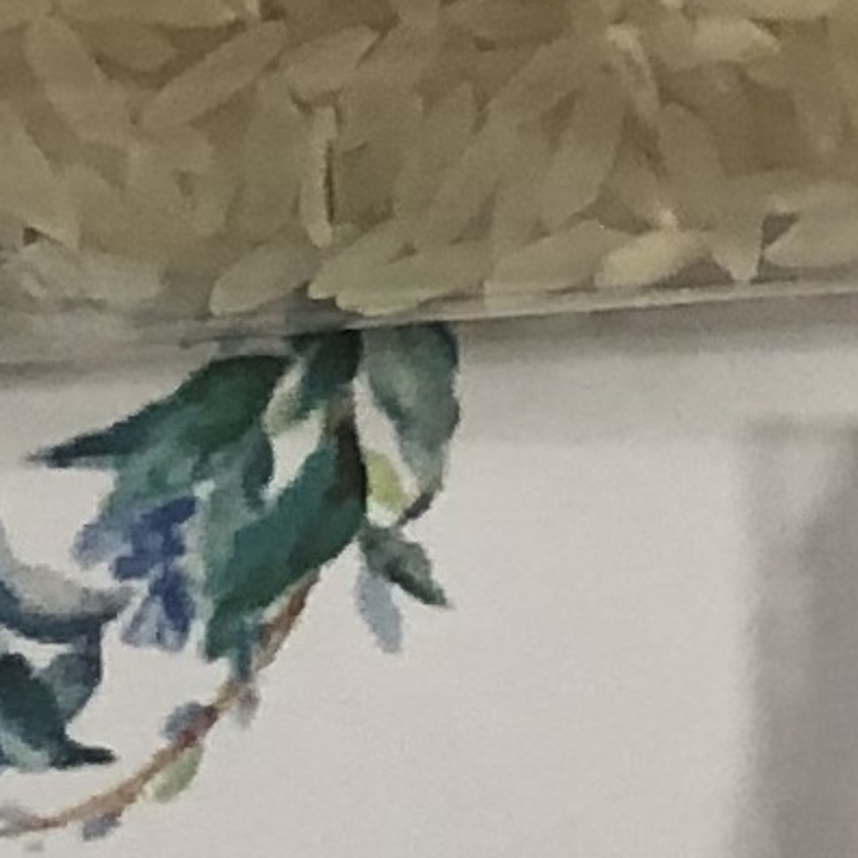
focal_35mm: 252
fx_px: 7067
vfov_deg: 6.9
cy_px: -9
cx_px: -384
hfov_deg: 6.9
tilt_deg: -86.1
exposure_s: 1/17
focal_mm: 4
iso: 40
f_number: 1.8
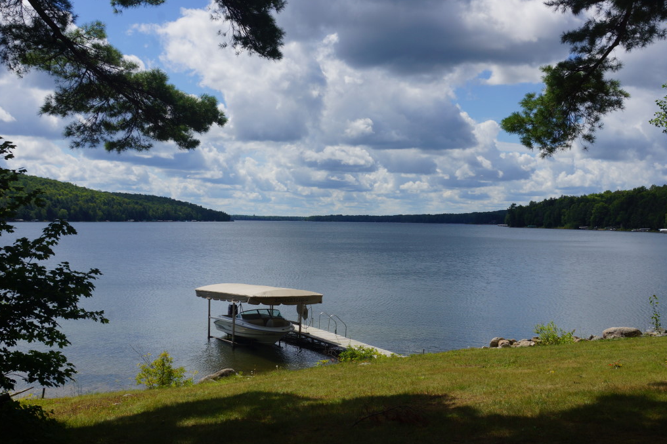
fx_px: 797
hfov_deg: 45.4
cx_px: 349
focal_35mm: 43
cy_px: 204
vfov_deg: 31.2
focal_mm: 26
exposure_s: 1/250
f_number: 13
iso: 100
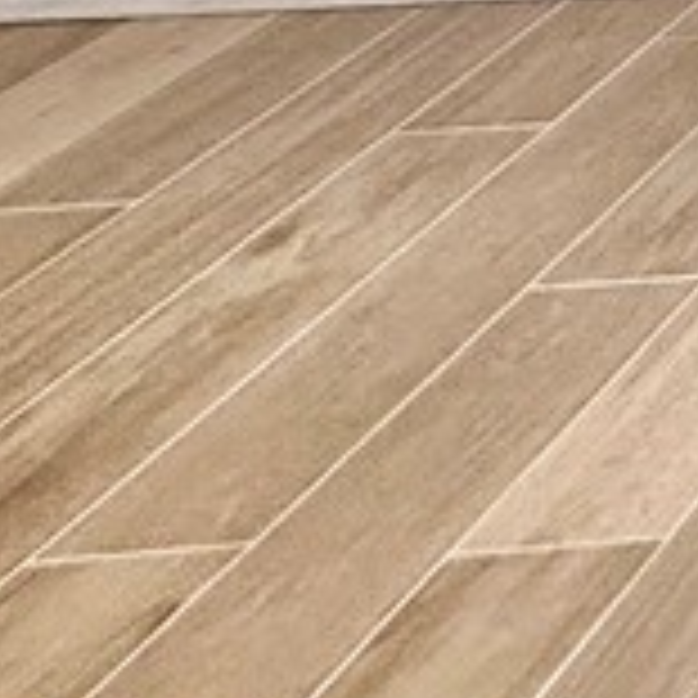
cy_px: -892
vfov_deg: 14.9
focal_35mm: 82
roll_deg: -0.4
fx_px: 1871
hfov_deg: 11.3
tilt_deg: -2.8
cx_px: 2121
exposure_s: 1/120
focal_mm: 2.22
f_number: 2.2
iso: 160
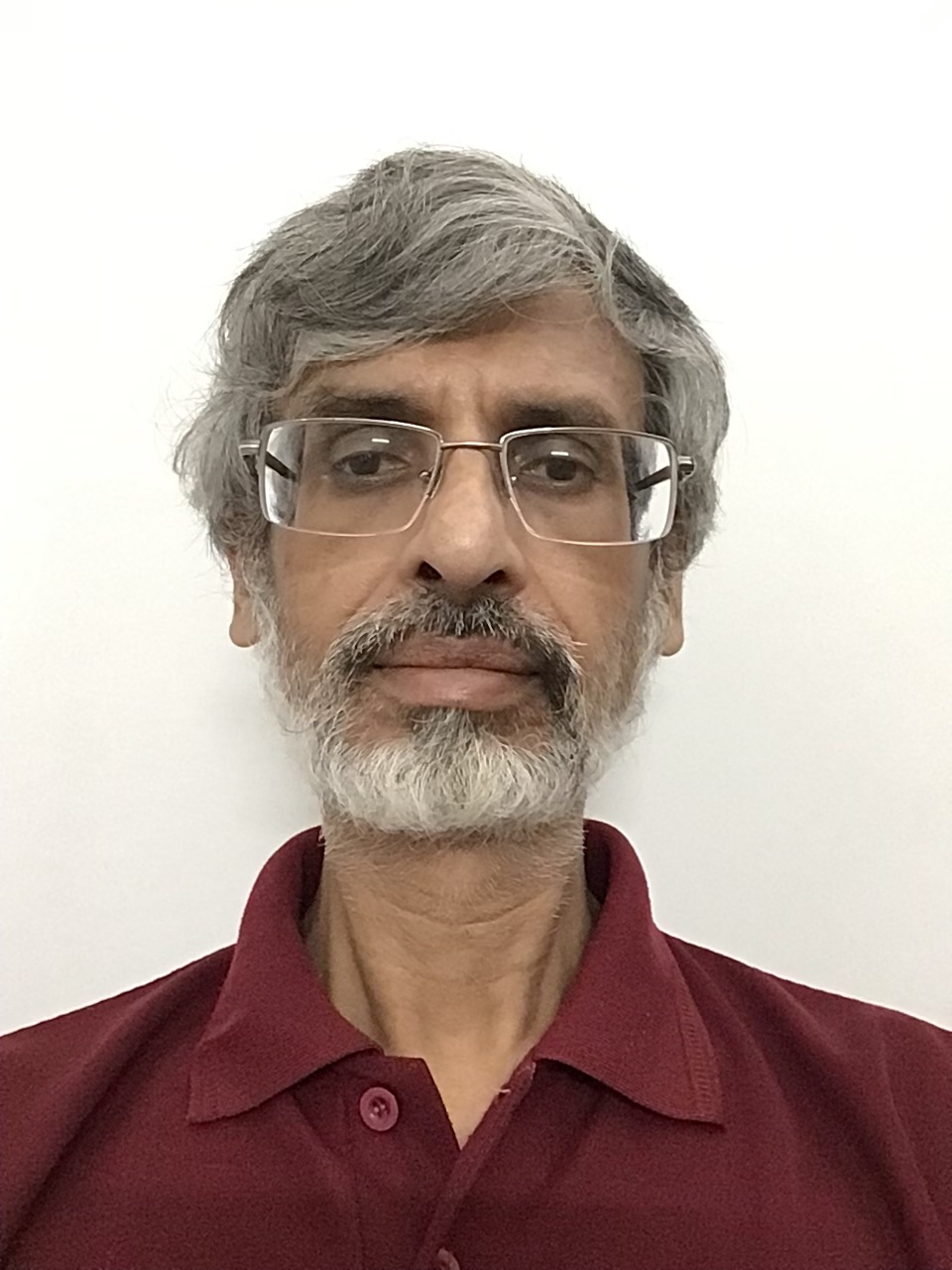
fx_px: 1137
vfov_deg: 58.4
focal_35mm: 31
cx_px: 476
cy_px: 635
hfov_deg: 45.4
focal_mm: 2.15
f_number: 2.4
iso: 320
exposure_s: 1/33
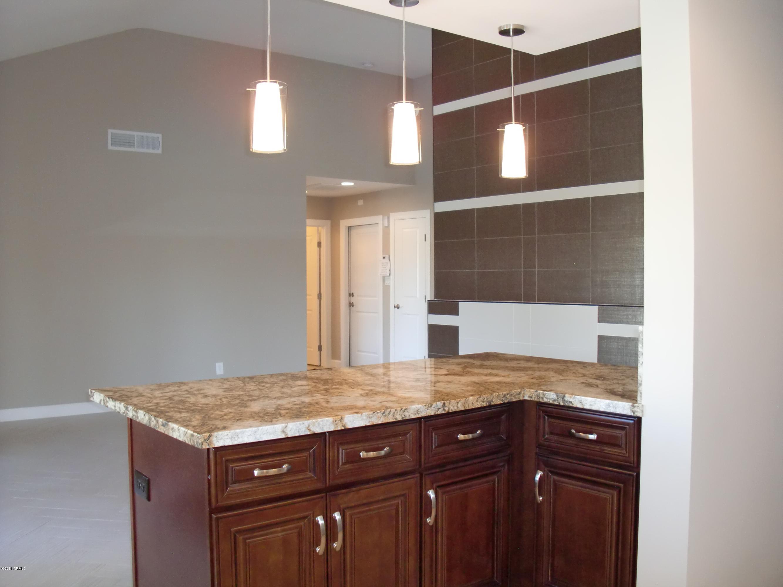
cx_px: 392
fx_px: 814
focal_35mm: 36
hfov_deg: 51.4
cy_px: 294
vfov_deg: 39.7
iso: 320
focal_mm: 6.3
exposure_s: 1/60
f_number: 2.8
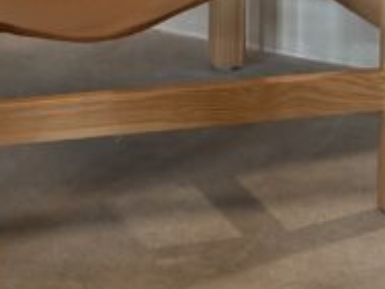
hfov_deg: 14.4
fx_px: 1457
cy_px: -402
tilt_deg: -4.8
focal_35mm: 131
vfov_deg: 9.9
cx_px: -117
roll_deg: -0.1
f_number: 1.78
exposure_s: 1/60
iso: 160
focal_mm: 6.76
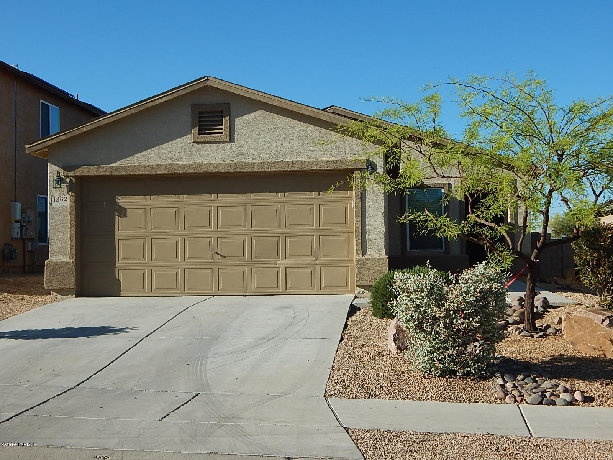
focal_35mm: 48
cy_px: 230
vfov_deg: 30.3
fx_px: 850
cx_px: 306
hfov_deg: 39.7
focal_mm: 8.6
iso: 125
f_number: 7.4
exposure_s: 1/500
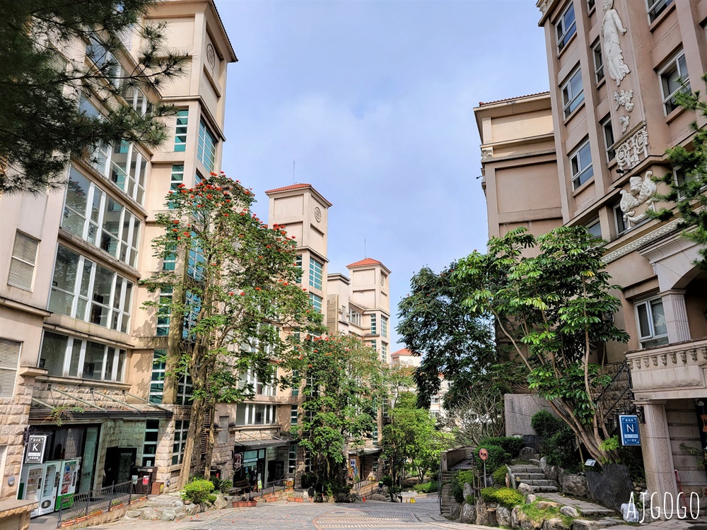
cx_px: 354
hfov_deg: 67.3
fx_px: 531
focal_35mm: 26
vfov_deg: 53.1
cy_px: 265
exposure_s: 1/1677
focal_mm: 5.4
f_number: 1.8
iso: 40
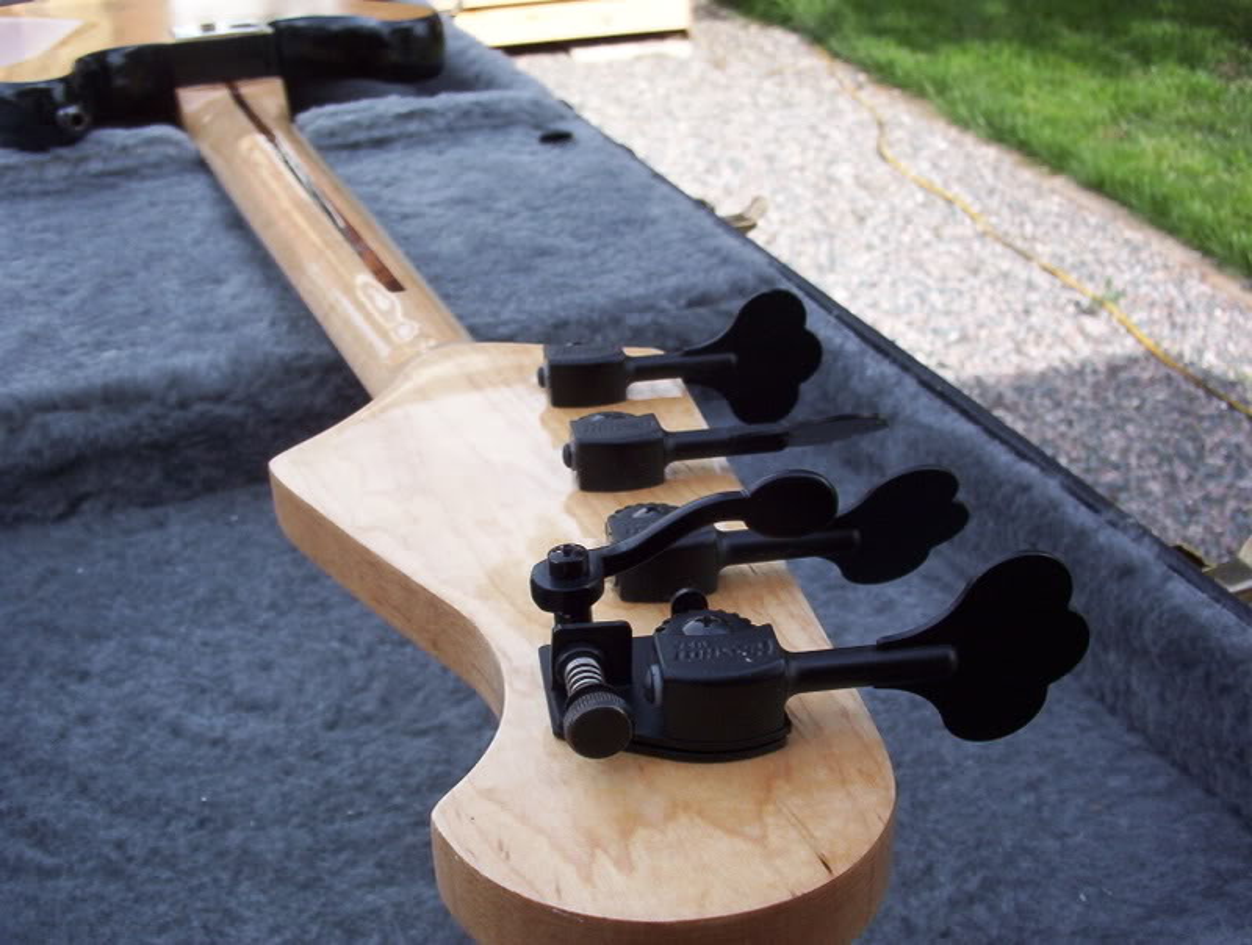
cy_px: 472
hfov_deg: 47.8
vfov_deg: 37.0
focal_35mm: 39
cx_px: 626
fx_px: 1414
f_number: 4.5
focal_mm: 6
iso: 100
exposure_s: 1/275
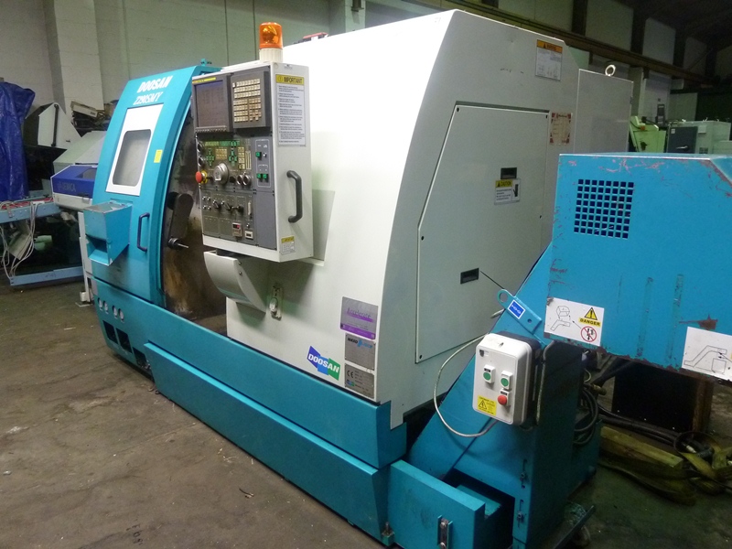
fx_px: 529
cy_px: 274
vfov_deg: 54.9
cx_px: 366
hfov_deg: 69.4
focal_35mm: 25
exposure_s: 1/20
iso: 400
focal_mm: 4.1
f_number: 3.3
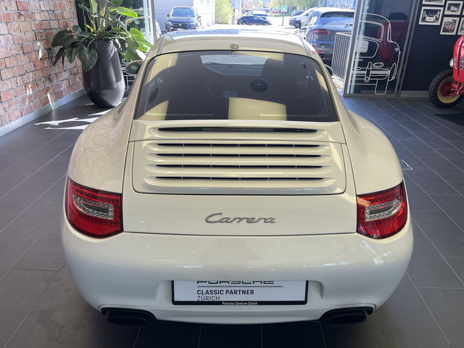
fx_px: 335
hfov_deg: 69.4
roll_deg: -1.0
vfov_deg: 54.9
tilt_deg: -26.0
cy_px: 174
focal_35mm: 25
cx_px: 232
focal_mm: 5.1
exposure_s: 1/100
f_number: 1.6
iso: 32
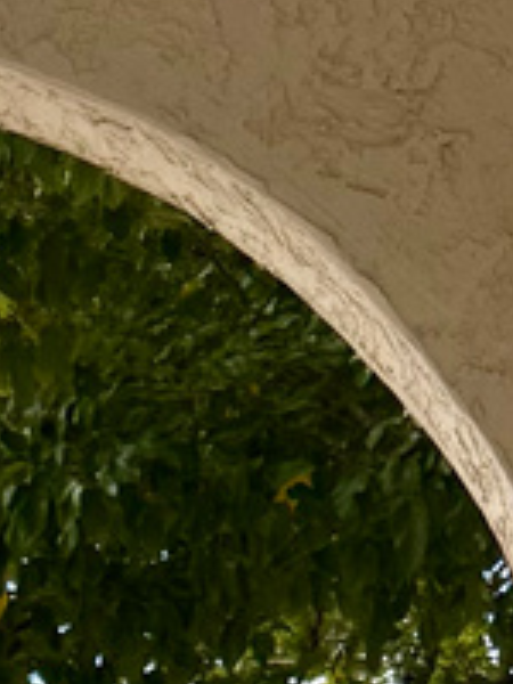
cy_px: 2028
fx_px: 3636
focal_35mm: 184
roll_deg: -1.6
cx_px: -263
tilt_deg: -3.4
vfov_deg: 8.9
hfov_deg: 7.9
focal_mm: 6.76
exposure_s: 1/2907
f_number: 1.78
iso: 100
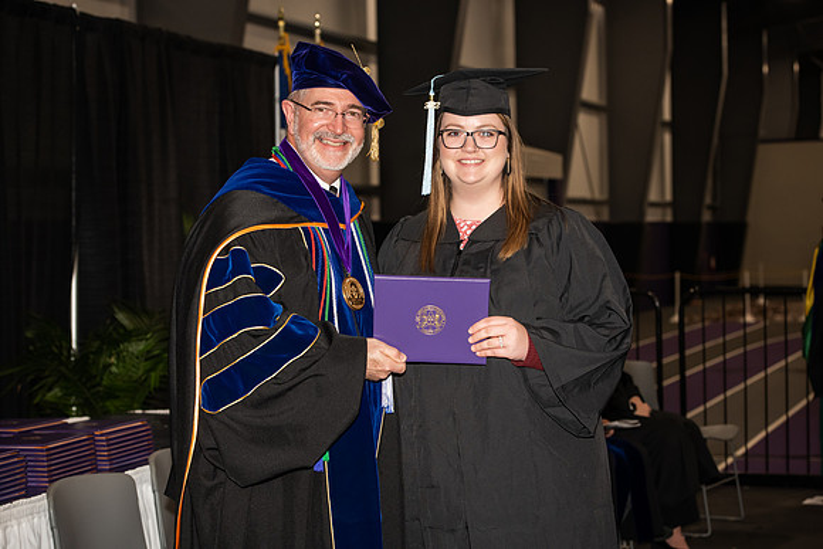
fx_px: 1875
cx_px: 412
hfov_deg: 24.8
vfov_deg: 16.7
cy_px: 274
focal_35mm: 82
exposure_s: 1/200
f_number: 5.6
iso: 1000
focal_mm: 82
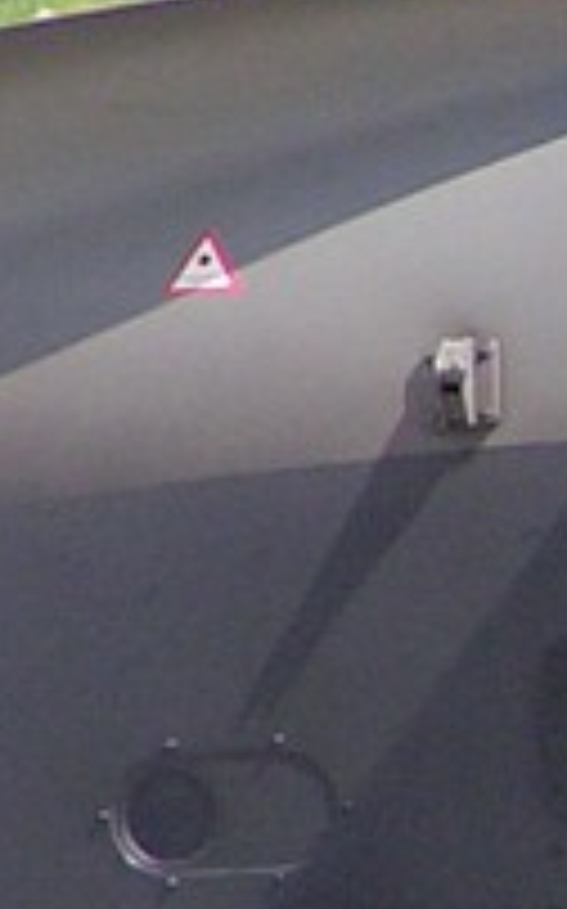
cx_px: 1746
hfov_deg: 0.8
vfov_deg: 1.3
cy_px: 207
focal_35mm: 1597
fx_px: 39541
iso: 80
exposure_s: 1/400
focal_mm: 63
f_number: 3.7
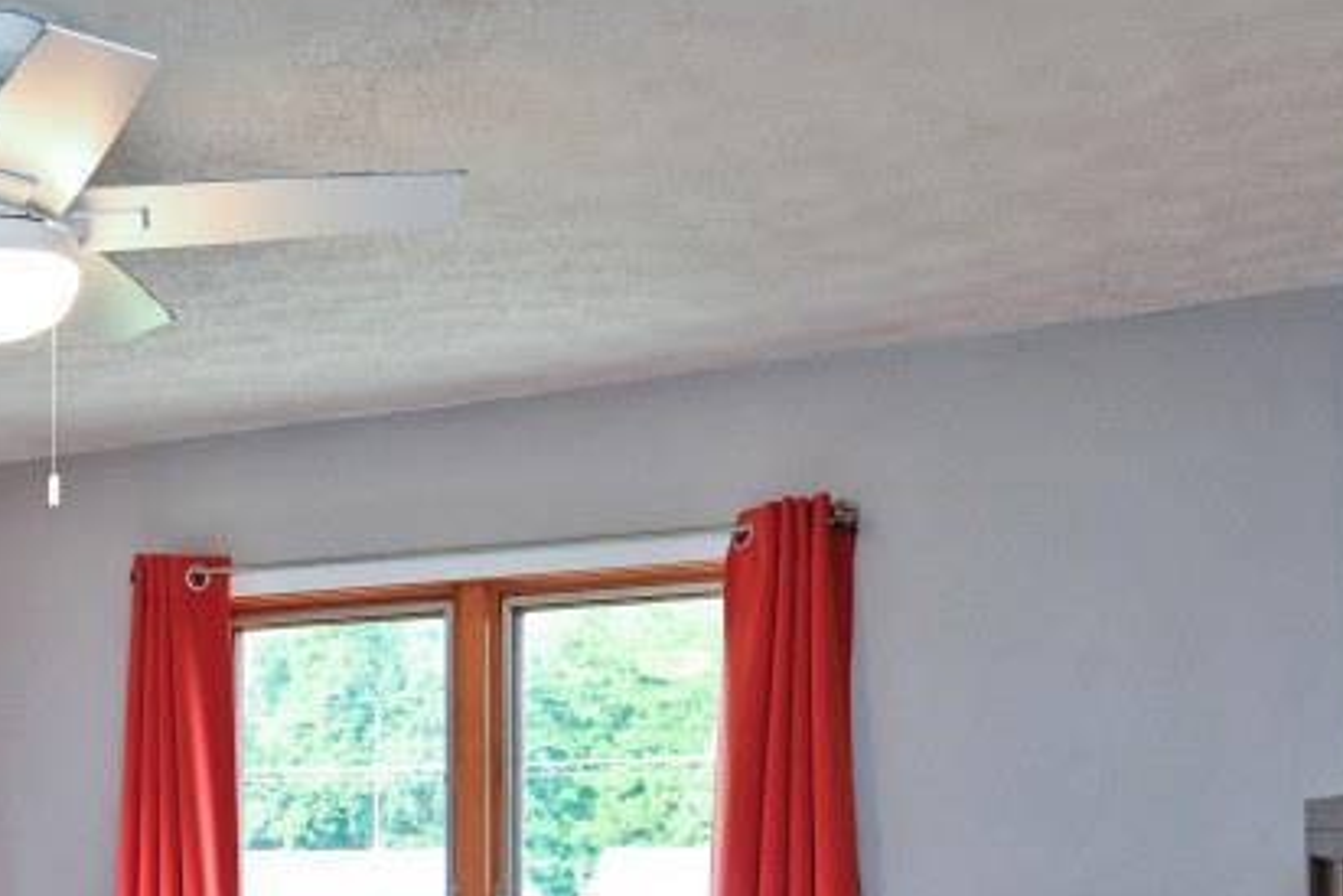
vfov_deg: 25.4
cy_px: 860
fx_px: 1903
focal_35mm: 51
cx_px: -137
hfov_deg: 33.8
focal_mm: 14
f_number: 4
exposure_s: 1/60
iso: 400
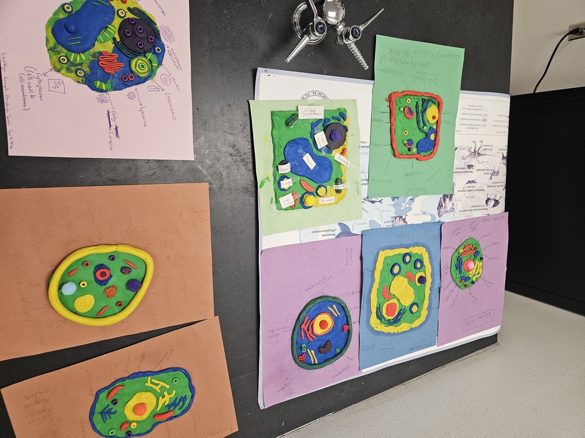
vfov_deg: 58.9
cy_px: 219
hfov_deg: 73.9
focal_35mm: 23
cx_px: 292
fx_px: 389
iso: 125
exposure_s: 1/120
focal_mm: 5.4
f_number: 1.8
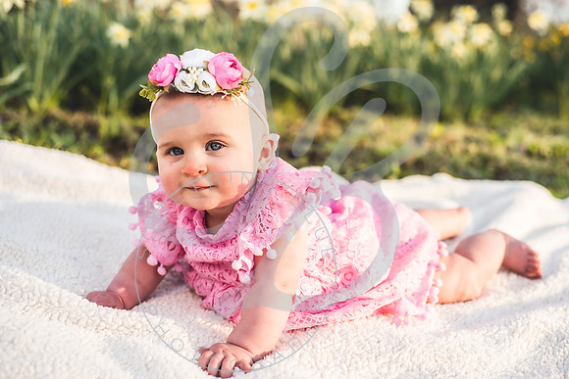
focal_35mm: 50
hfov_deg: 39.6
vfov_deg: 27.0
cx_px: 284
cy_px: 190
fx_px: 790
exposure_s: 1/320
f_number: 2.8
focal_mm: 50
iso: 100
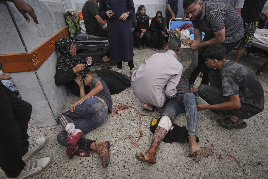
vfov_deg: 67.4
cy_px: 90
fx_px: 134
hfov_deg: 90.0
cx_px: 134
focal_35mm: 18
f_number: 2.8
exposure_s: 1/200
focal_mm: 18
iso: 500
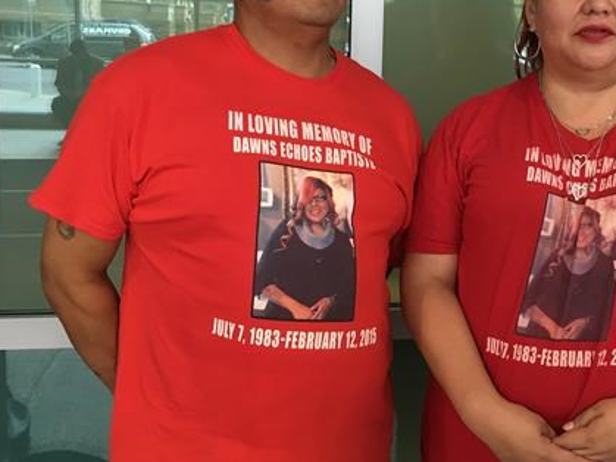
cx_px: 391
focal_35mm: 45
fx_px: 801
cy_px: 135
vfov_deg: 31.8
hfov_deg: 41.7
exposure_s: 1/30
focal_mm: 4.15
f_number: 2.2
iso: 64
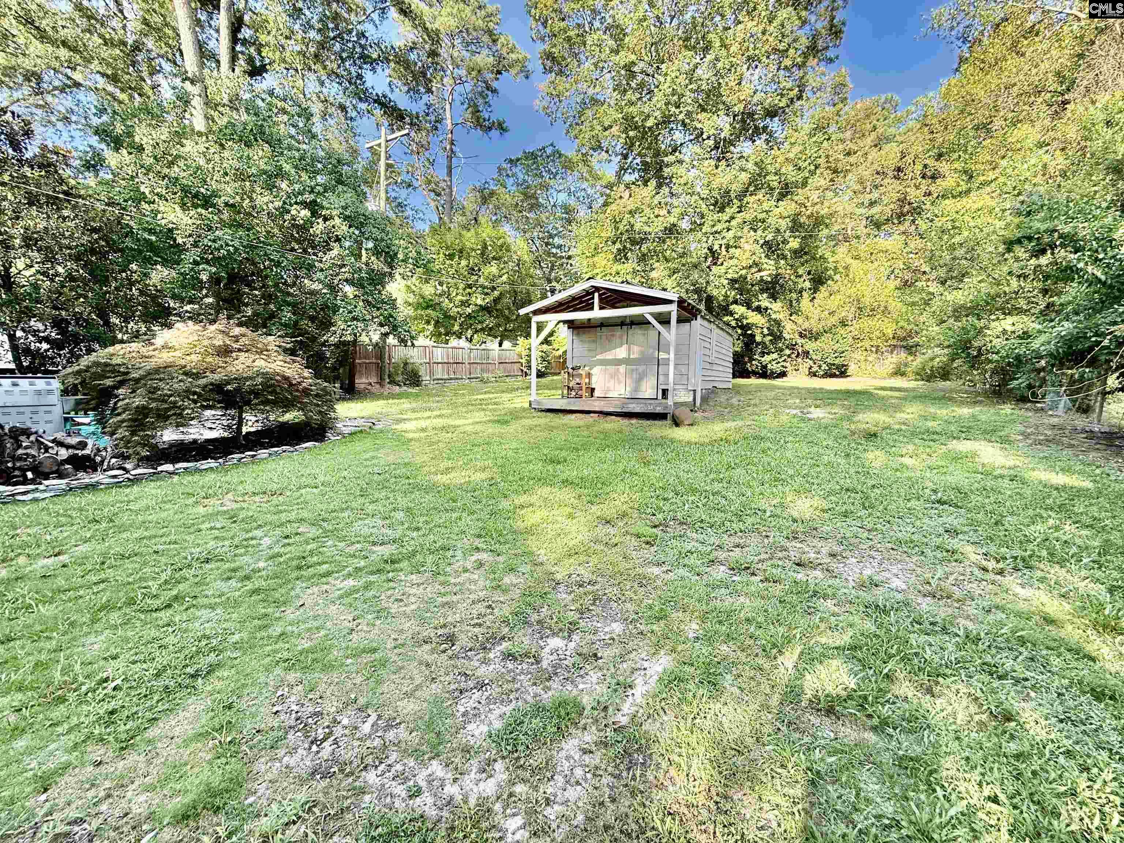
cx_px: 562
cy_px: 422
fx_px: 455
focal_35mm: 14
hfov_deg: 102.1
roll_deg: -0.6
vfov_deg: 85.7
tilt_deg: -4.8
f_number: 2.2
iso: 64
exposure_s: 1/187
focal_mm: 2.22
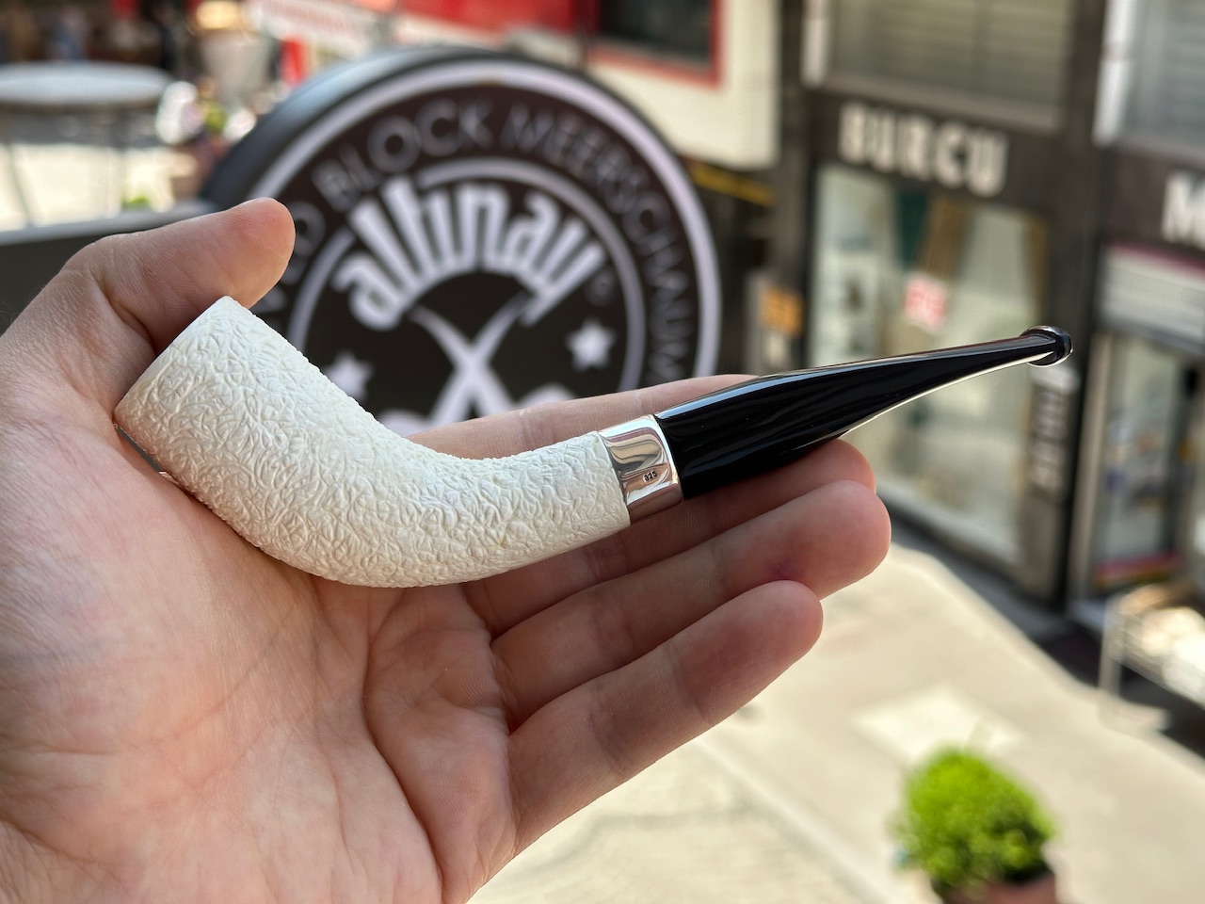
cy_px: 452
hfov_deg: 39.7
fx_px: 1671
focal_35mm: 48
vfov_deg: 30.3
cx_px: 602
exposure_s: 1/816
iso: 64
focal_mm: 6.86
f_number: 1.78
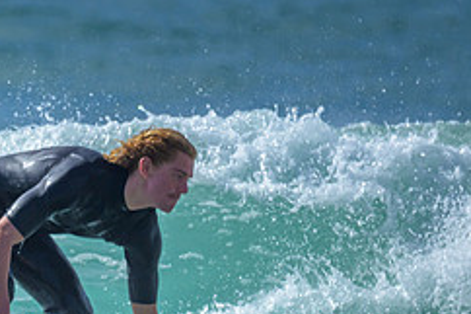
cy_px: 313
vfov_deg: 0.5
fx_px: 34437
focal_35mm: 2634
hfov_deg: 0.8
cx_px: -123
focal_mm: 800
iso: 200
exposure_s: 1/2000
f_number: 6.3
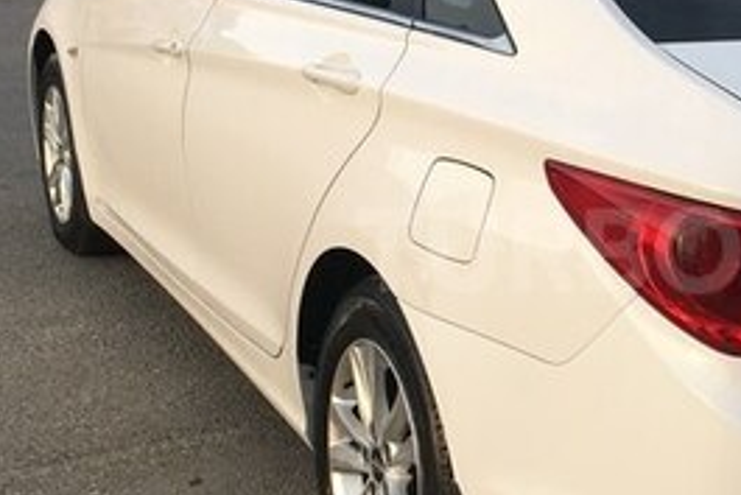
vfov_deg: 18.2
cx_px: 643
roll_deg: -2.8
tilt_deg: -11.3
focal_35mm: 75
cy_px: 250
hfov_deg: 26.2
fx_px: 1545
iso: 25
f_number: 2.2
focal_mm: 4.15
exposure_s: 1/557
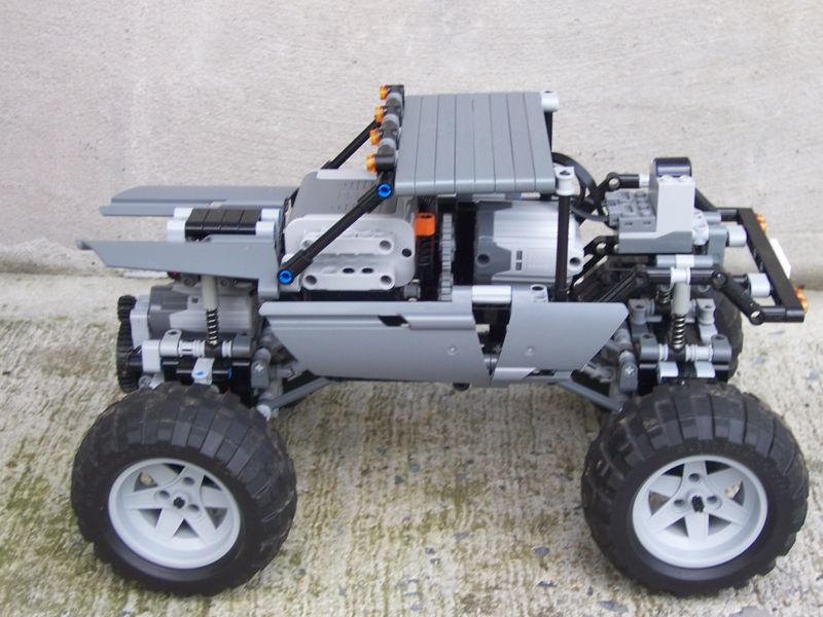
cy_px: 308
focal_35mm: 56
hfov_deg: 34.3
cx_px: 412
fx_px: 1331
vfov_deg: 26.1
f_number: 3.6
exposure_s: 1/80
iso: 80
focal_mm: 9.6
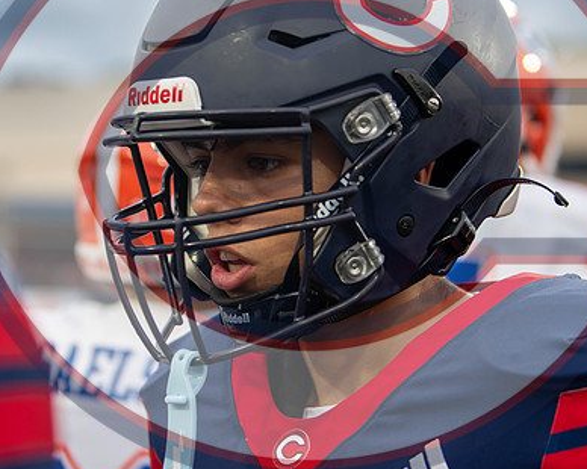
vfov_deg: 11.4
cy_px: 221
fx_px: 2344
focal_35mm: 135
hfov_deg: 14.3
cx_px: 289
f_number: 2.8
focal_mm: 70
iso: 1100
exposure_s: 1/1000
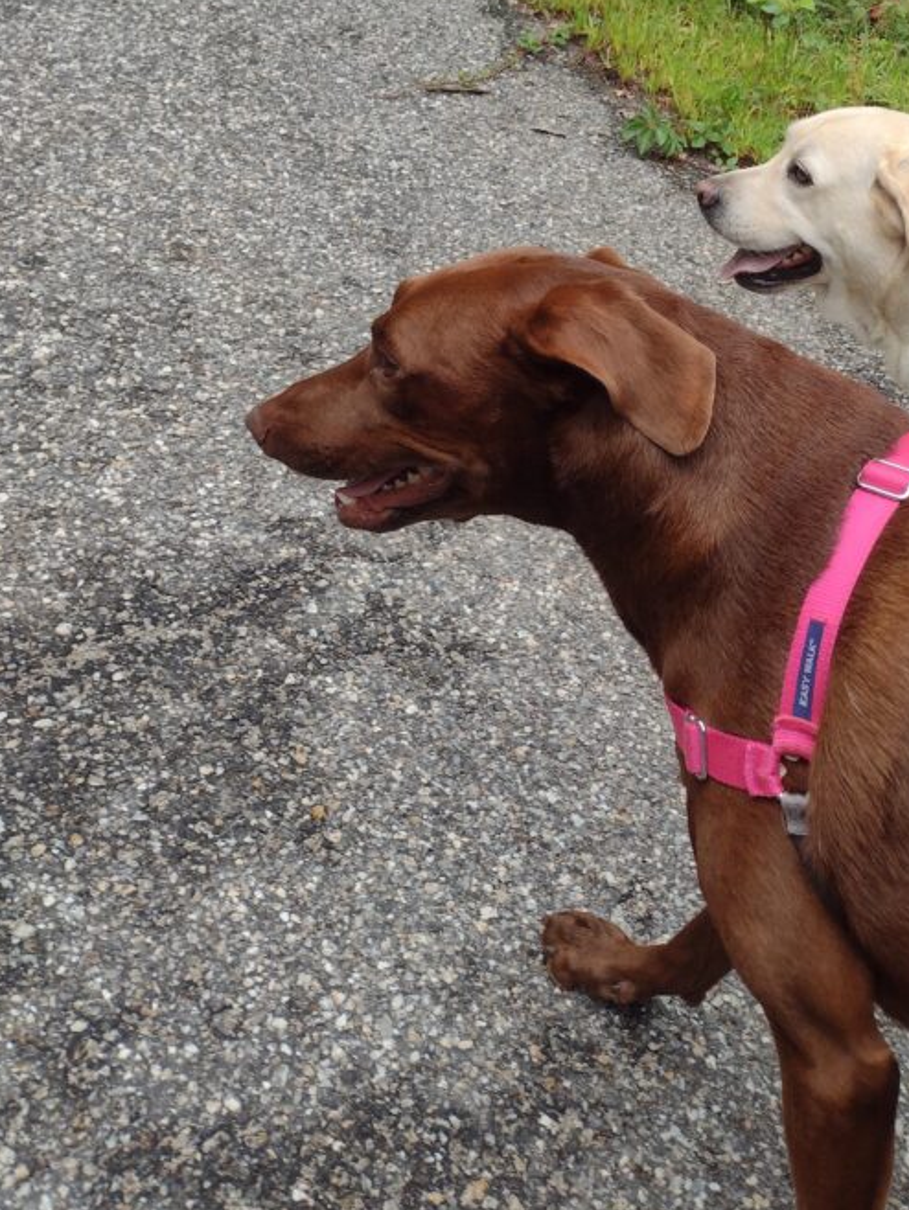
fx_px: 1470
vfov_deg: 43.9
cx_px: 694
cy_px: 364
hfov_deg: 33.6
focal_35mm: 42
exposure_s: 1/638
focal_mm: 4.71
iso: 100
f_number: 1.7
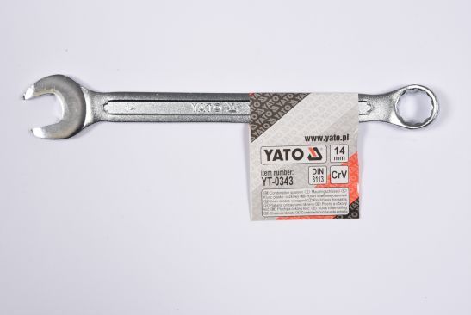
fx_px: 982
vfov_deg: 18.2
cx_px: 236
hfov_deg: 27.0
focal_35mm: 75
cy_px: 158
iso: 250
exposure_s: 1/125
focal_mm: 50
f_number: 14
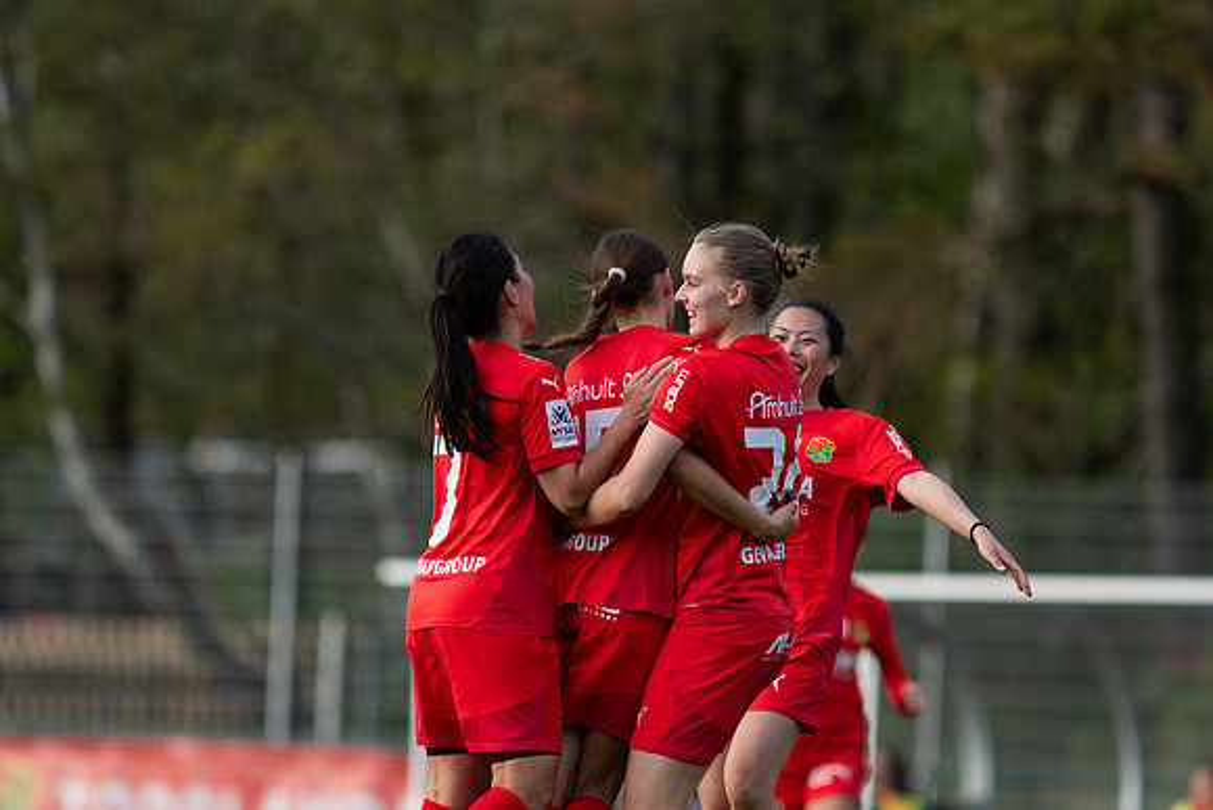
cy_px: 405
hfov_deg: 4.6
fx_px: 15165
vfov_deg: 3.1
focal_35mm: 450
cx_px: 606
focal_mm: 300
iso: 320
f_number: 3.2
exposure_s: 1/1600
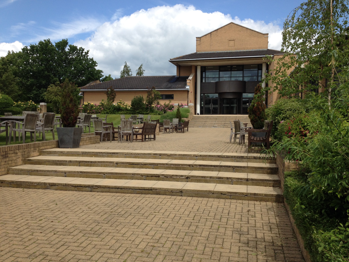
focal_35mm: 35
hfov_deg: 52.6
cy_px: 131
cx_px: 174
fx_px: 353
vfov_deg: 40.7
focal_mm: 4.28
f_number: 2.4
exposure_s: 1/1577
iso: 50
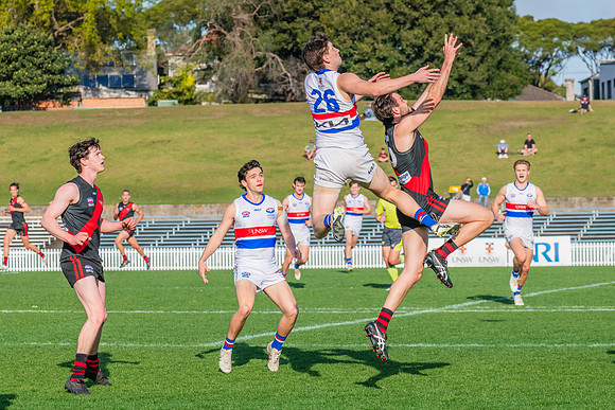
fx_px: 3205
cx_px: 336
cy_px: 190
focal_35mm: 188
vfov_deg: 7.3
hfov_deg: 11.0
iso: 800
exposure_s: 1/1250
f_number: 10
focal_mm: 170
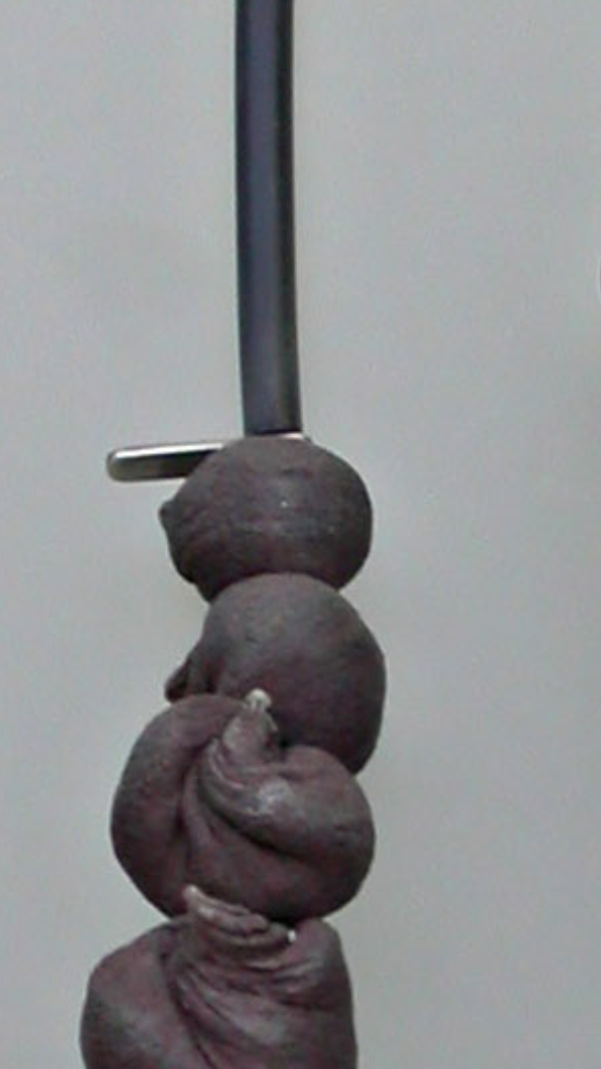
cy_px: 956
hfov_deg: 5.0
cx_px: 528
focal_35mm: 243
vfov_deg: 8.8
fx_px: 6887
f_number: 3.7
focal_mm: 10.9
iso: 100
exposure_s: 1/143
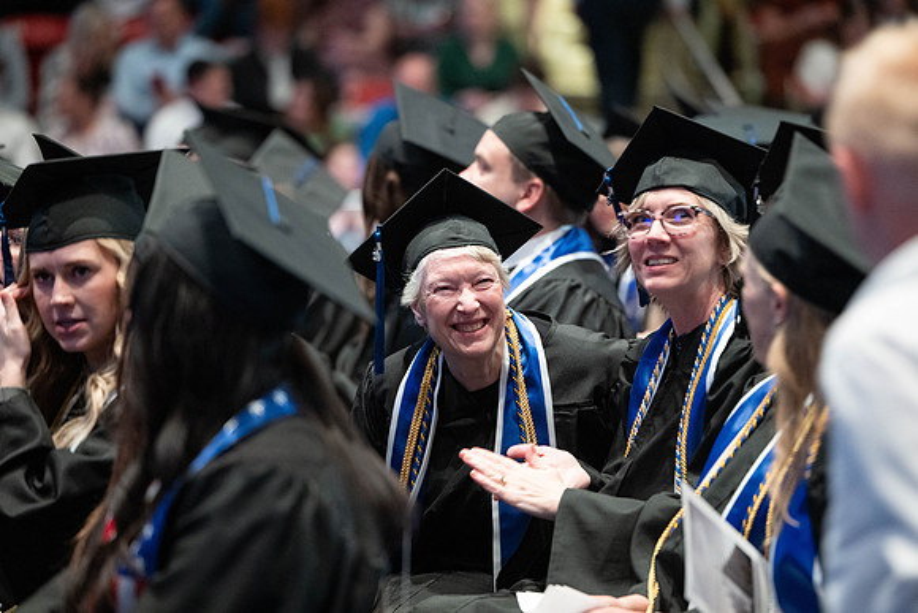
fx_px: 4591
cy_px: 306
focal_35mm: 180
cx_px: 459
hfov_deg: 11.4
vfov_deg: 7.6
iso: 5000
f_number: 3.2
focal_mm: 180
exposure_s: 1/60
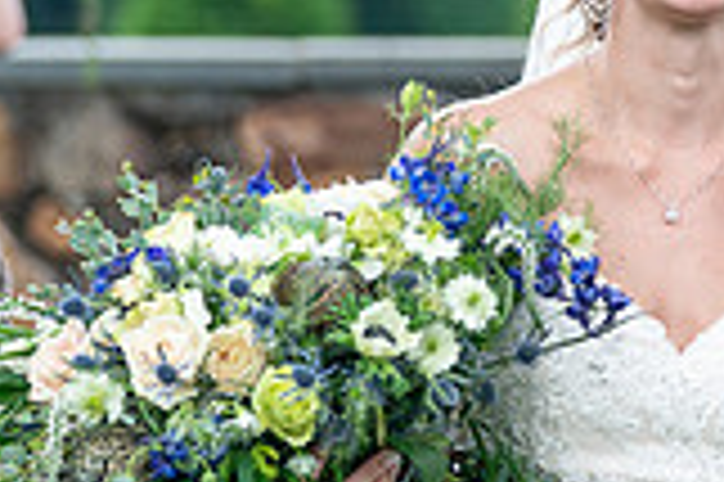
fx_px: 9041
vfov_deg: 3.0
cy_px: 185
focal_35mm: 450
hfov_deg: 4.6
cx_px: 992
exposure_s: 1/250
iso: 100
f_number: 3.5
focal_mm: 113
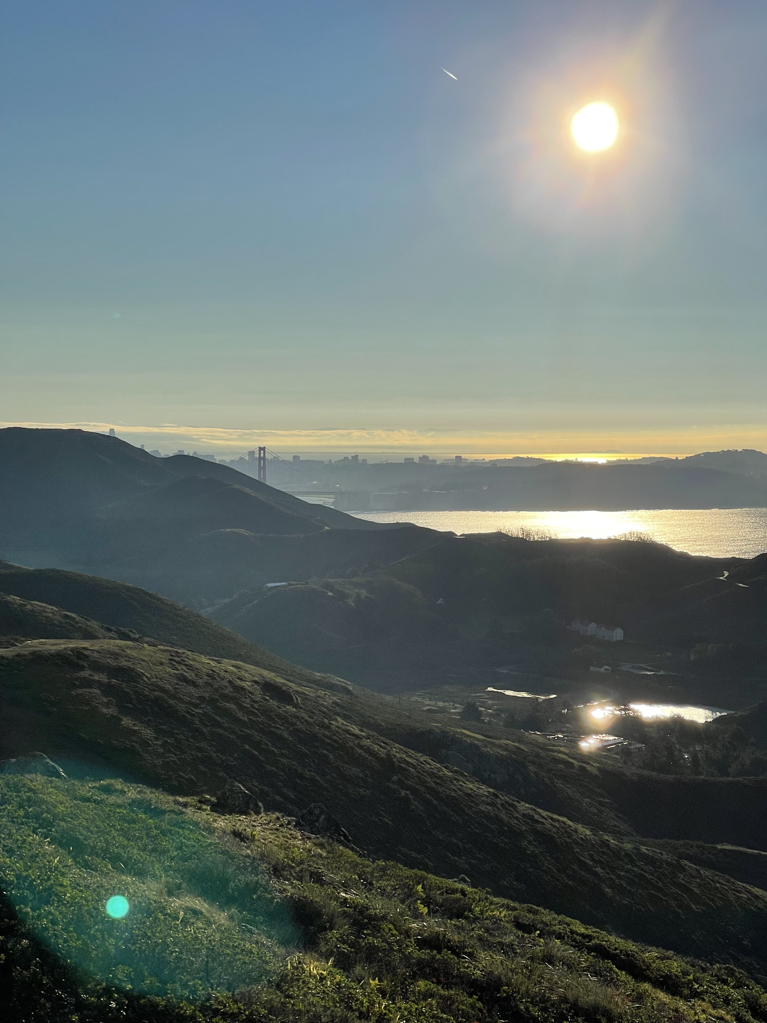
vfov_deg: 30.3
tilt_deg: -1.4
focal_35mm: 64
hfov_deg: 22.9
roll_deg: +0.6
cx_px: 384
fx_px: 1891
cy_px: 512
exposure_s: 1/4785
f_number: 2.2
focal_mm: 7.5
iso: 25
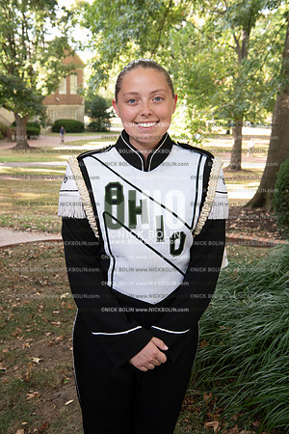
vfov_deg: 41.1
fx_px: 578
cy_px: 217
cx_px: 144
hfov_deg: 28.1
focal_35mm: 48
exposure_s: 1/100
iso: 800
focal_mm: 48
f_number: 8
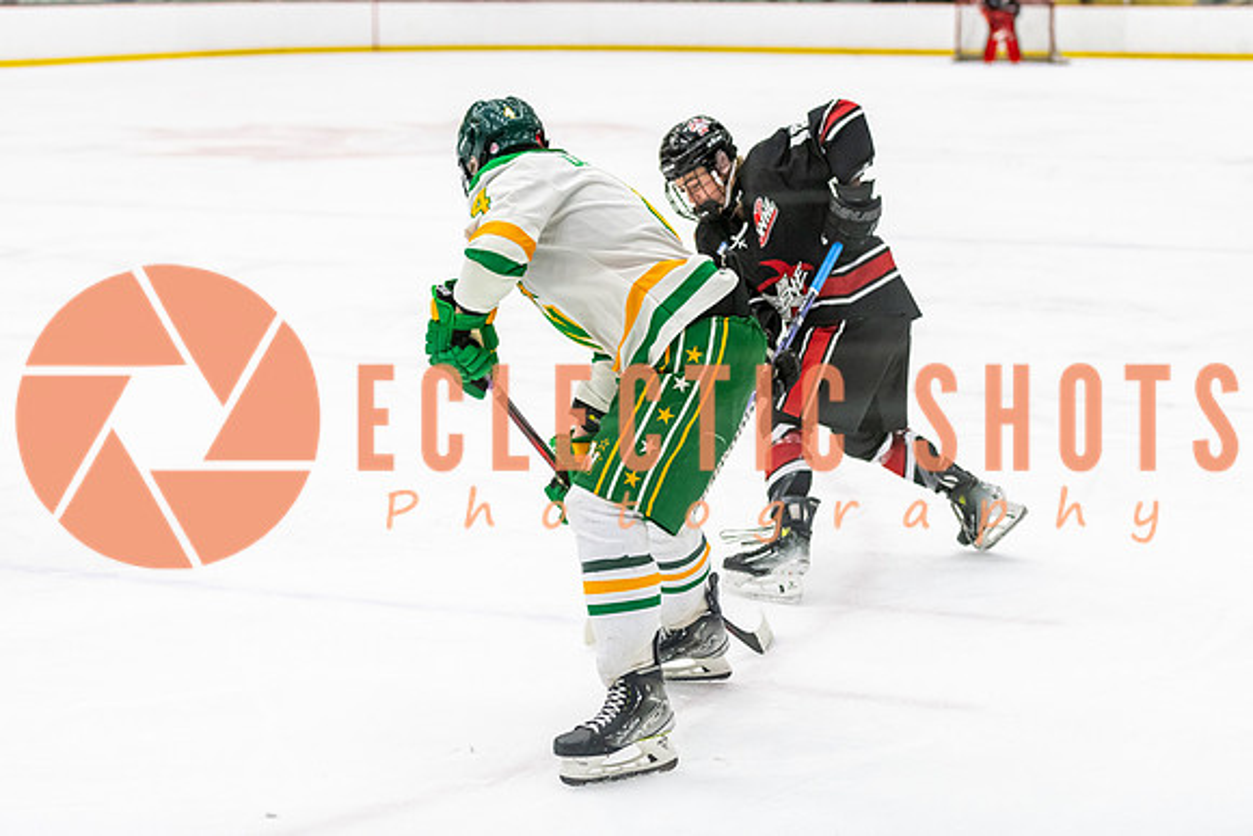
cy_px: 383
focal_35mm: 78
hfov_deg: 26.1
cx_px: 686
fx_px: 2703
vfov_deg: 17.6
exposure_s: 1/640
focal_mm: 70
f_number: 2.8
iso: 3200
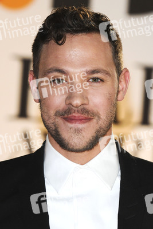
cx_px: 76
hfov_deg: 6.3
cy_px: 114
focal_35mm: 218
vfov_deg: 9.5
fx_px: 1385
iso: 640
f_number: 5
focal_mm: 145
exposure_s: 1/160
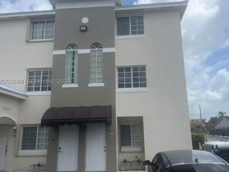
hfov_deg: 59.9
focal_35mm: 30
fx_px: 198
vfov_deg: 46.8
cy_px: 82
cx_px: 122
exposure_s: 1/5319
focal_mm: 5.1
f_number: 1.6
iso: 50
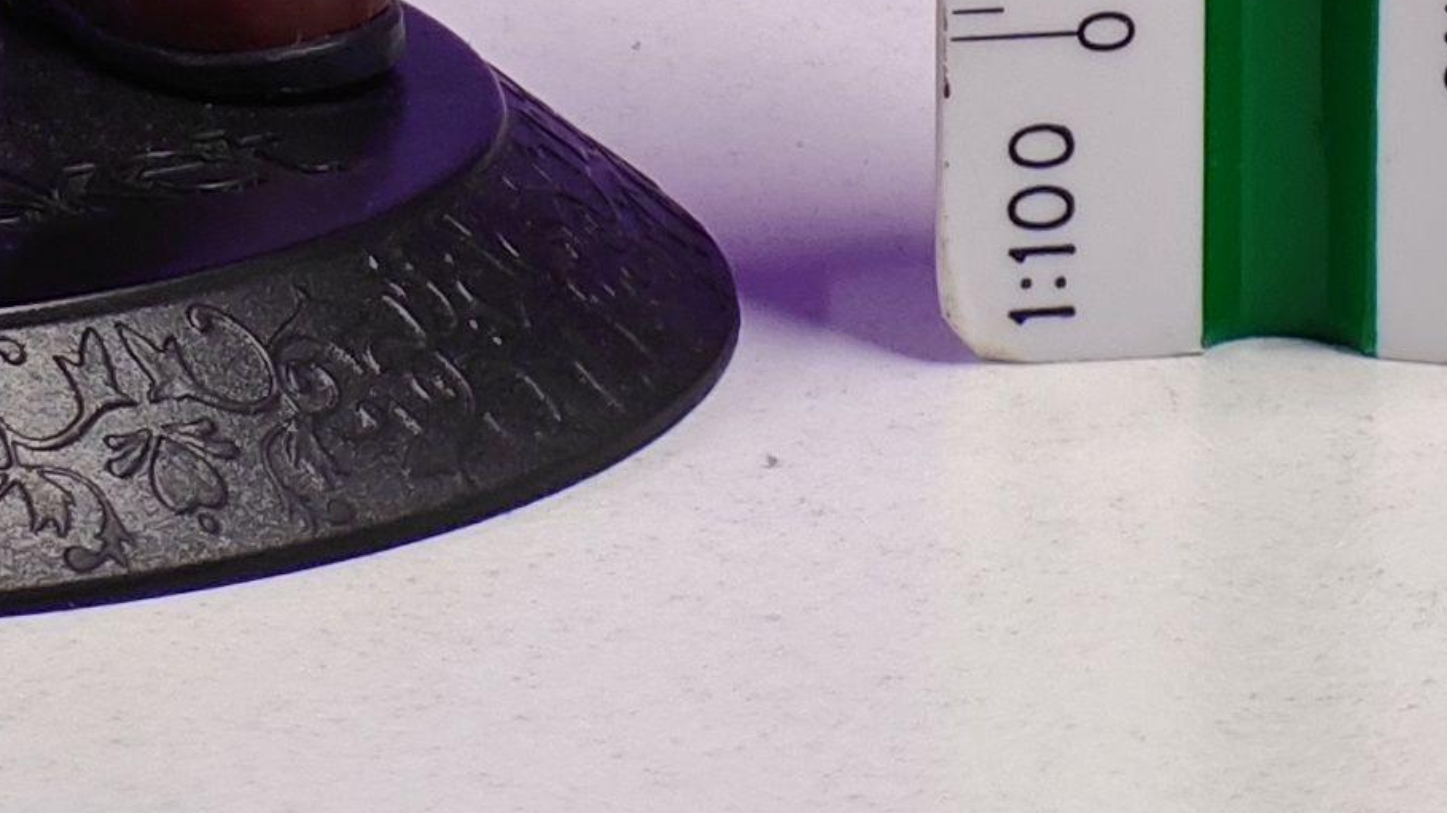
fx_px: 12008
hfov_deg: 6.9
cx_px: -21
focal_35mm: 313
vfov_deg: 3.8
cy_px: -1728
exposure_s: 1/21
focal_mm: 7.48
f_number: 2.4
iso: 400
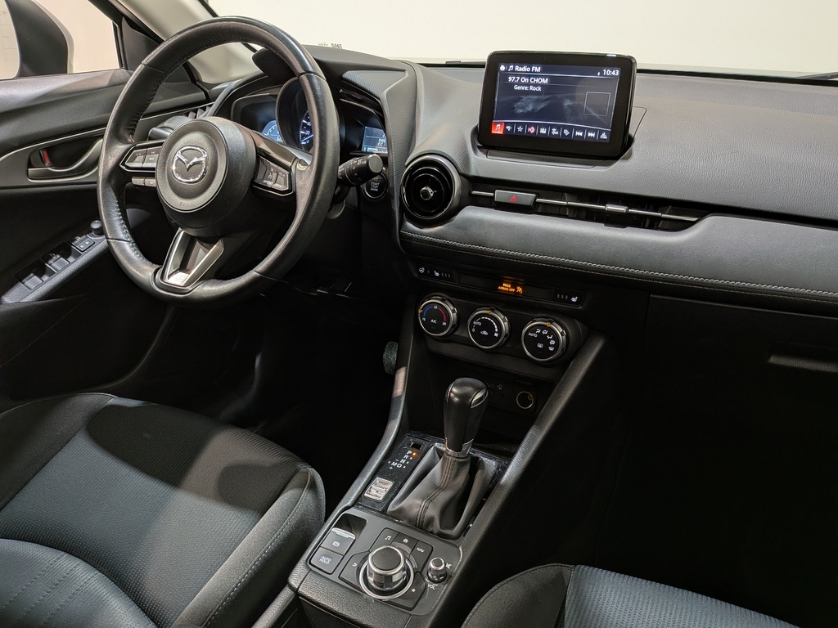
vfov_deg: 56.8
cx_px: 419
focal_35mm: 24
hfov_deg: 71.6
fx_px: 581
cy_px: 314
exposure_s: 1/24
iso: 45
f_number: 1.7
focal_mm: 4.53
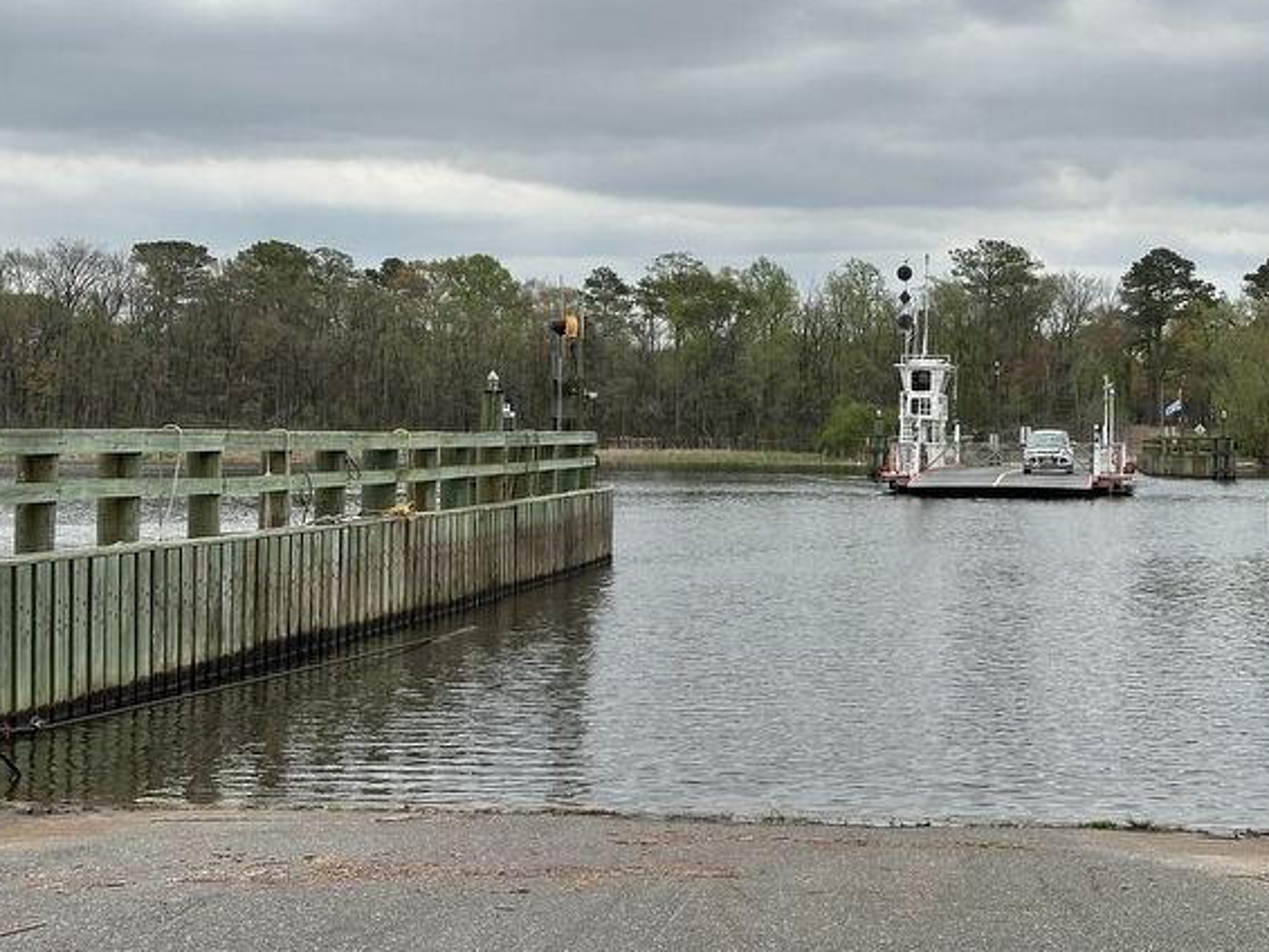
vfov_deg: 21.6
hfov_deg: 28.3
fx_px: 2493
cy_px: 388
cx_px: 867
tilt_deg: +1.2
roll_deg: -0.4
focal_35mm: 68
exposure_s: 1/3731
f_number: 1.78
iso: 64
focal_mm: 6.86
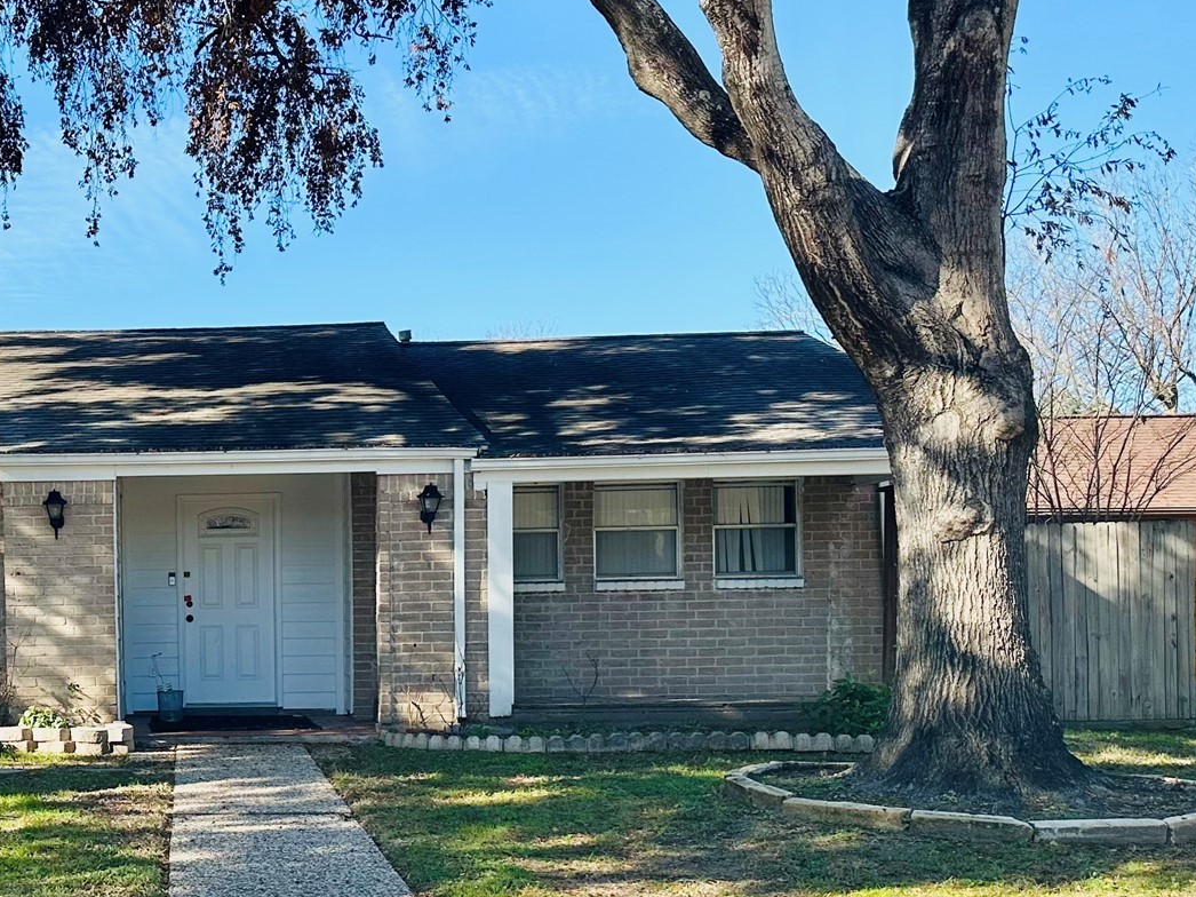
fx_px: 1624
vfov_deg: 30.5
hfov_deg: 37.5
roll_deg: +0.4
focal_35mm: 47
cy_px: 641
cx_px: 91
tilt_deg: -0.3
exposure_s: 1/2591
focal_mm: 6.86
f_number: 1.78
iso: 80
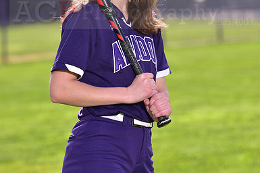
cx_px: 130
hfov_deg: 7.8
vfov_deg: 5.2
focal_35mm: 264
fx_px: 1905
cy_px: 7
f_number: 5.6
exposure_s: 1/250
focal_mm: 175
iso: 80
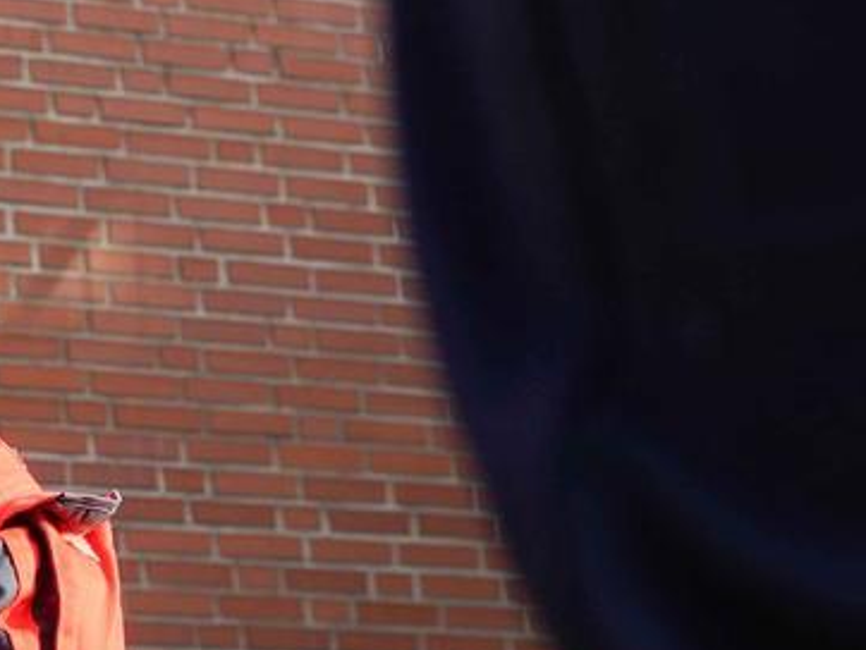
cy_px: 225
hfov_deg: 8.6
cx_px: -1043
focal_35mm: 215
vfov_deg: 6.9
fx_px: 5370
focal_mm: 42.1
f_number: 6.3
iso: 100
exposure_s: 1/160
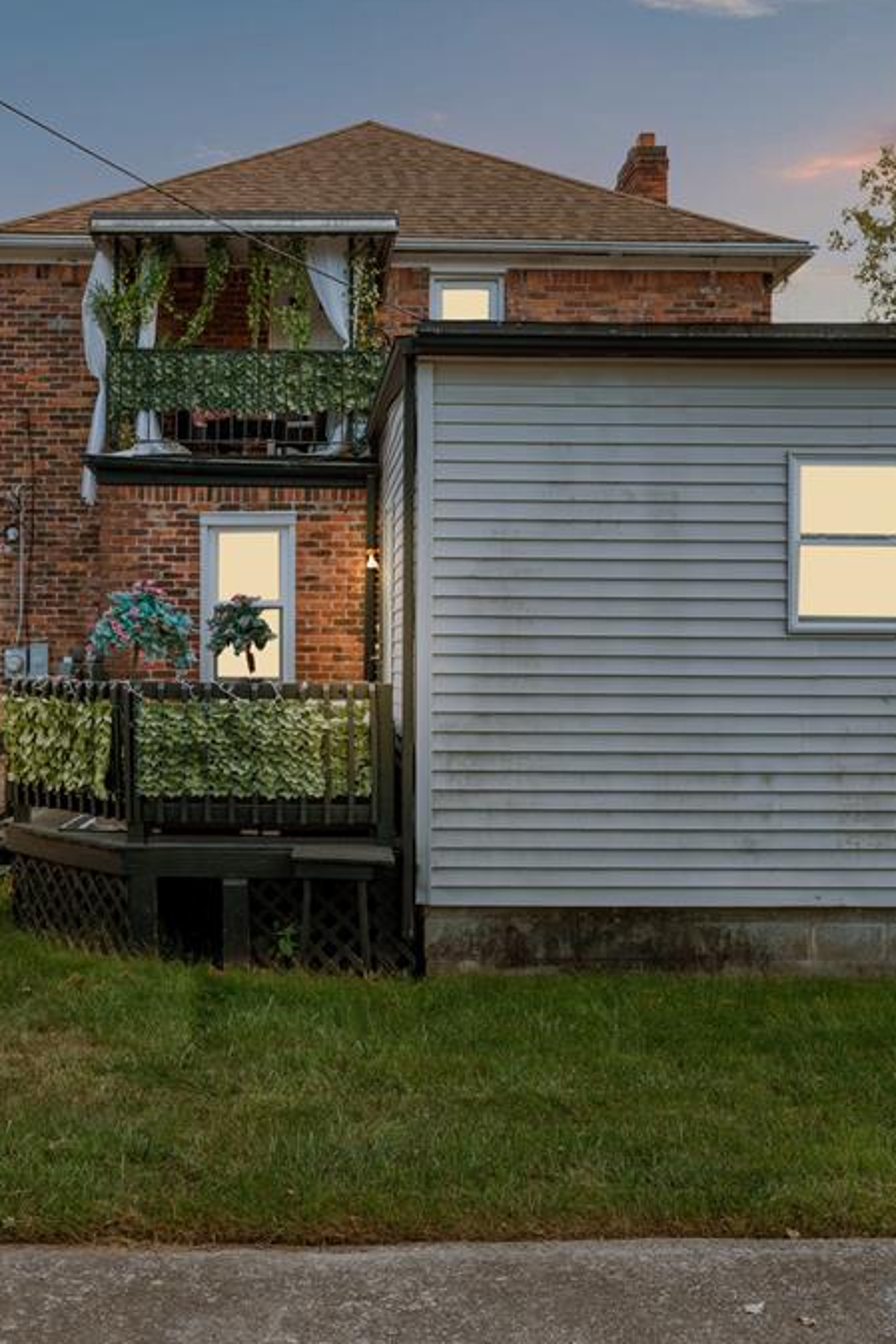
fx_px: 1418
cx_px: 303
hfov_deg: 34.8
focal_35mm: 38
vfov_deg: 50.7
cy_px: 667
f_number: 8
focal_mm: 25
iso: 100
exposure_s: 1/13
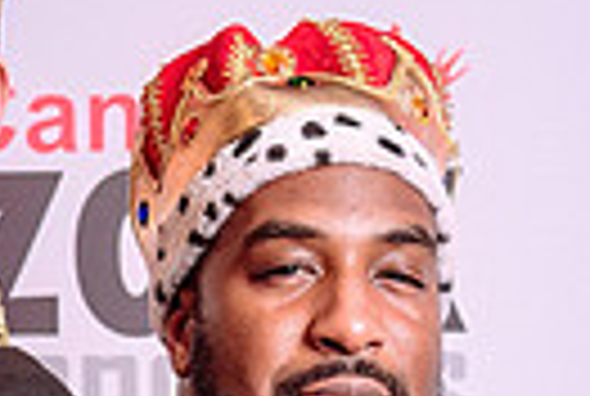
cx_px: 180
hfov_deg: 8.2
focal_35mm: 251
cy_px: 551
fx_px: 4123
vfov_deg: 5.5
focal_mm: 55
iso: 200
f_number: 4.5
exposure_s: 1/160
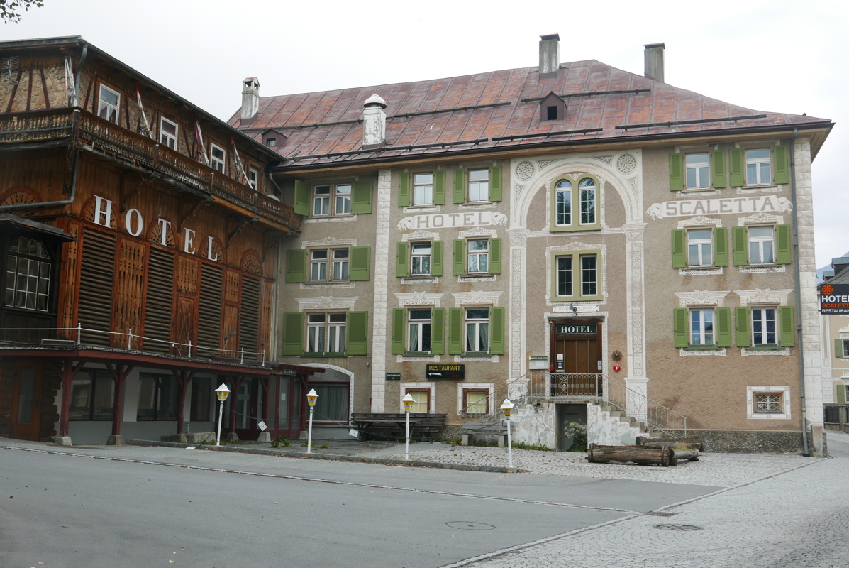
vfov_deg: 35.1
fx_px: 897
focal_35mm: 38
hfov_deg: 50.7
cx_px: 424
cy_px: 284
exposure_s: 1/125
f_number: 5.6
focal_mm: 17.2
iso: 200
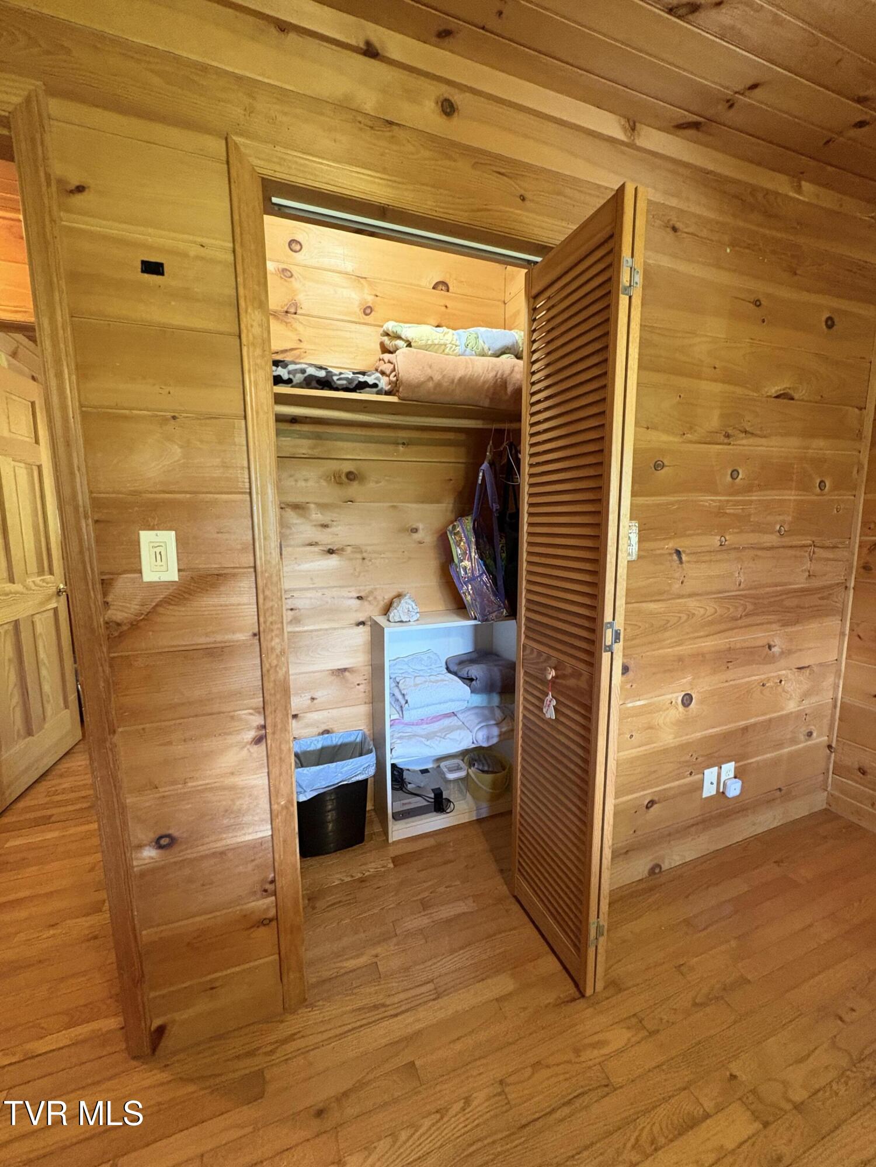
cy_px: 584
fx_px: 472
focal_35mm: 14
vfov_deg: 102.1
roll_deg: +0.9
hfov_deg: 85.7
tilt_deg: -5.7
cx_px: 438
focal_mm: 2.22
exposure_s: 1/60
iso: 500
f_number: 2.2
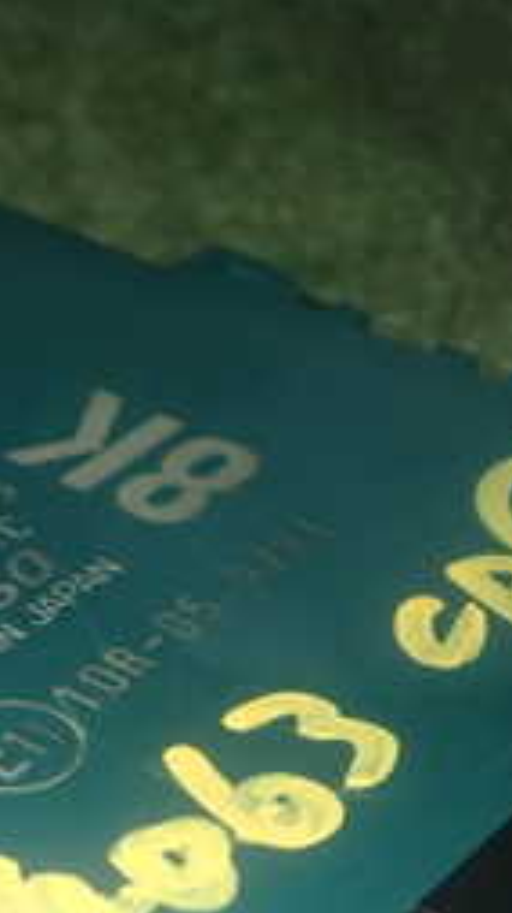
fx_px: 2563
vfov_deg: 19.8
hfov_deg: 11.4
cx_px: 90
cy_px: 805
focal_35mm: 106
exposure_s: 1/40
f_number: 8
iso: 400
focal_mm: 7.31
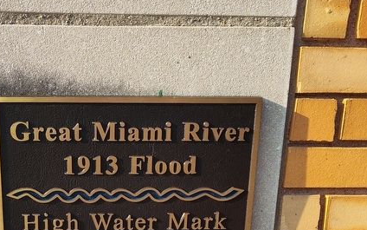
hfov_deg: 42.4
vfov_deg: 26.9
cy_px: 212
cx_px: 102
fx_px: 460
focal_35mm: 46
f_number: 1.8
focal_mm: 5.56
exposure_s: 1/442
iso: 100
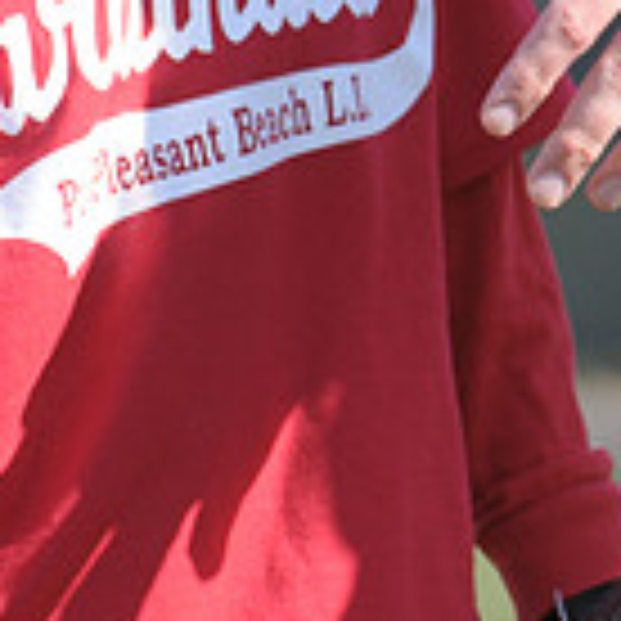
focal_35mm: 1072
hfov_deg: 1.6
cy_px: -38
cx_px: 1220
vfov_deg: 1.6
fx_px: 21758
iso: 400
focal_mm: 200
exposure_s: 1/800
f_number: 4.5
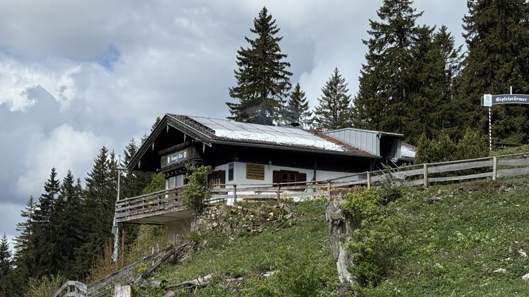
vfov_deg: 18.5
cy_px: 164
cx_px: 247
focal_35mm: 65
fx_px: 912
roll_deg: -0.4
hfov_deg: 32.4
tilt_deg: +8.4
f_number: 1.78
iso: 64
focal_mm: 6.76
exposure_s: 1/7143
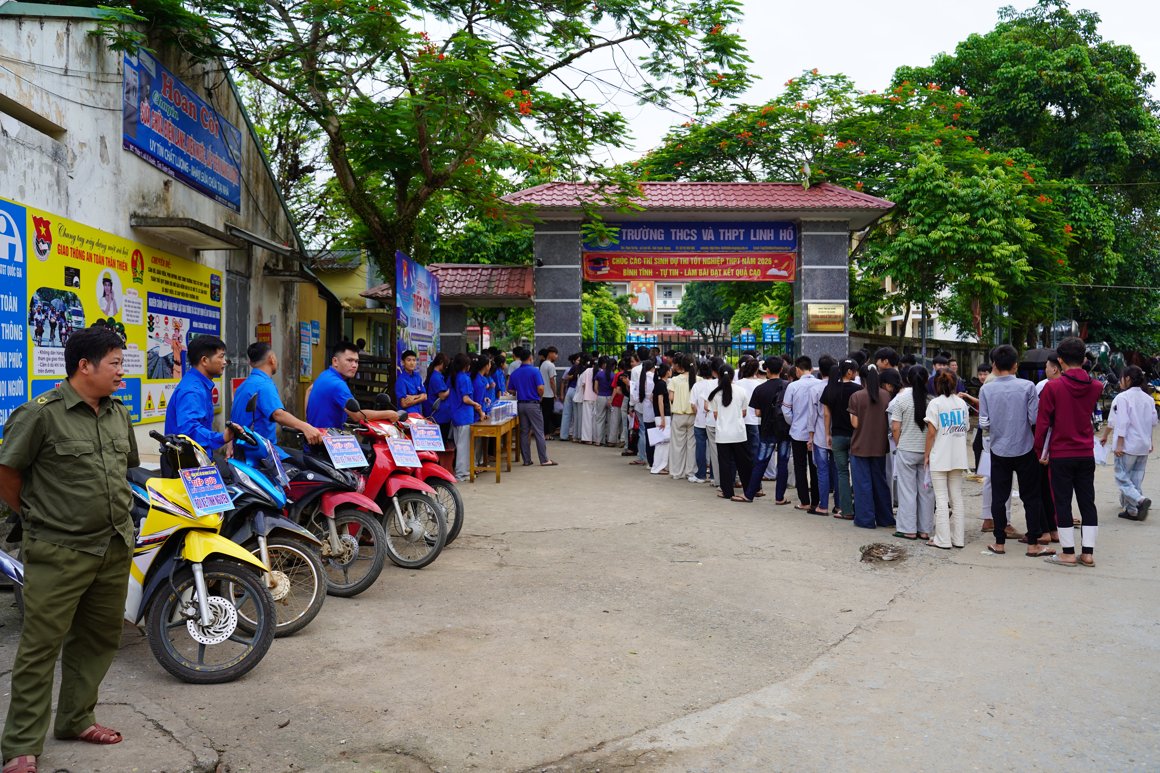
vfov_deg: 46.4
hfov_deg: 65.5
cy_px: 386
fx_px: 902
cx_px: 580
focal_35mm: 28
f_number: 4.5
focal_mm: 28
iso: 100
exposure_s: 1/60
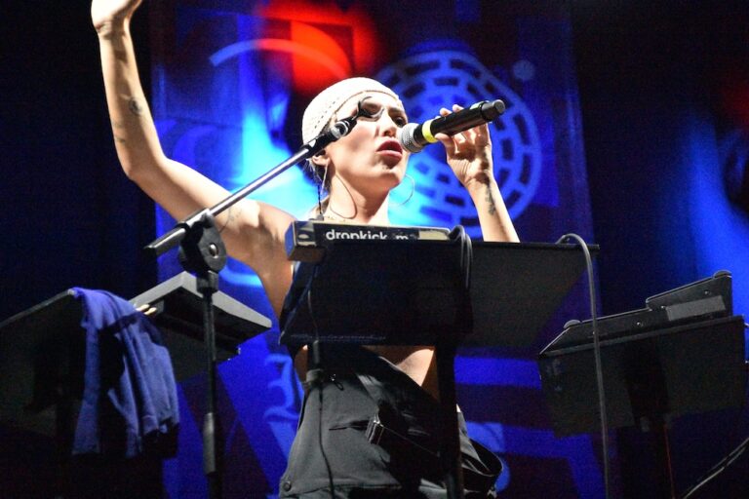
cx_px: 374
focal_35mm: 128
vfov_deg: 10.8
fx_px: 2653
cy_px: 250
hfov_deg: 16.1
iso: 25600
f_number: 5.3
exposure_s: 1/500
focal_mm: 85
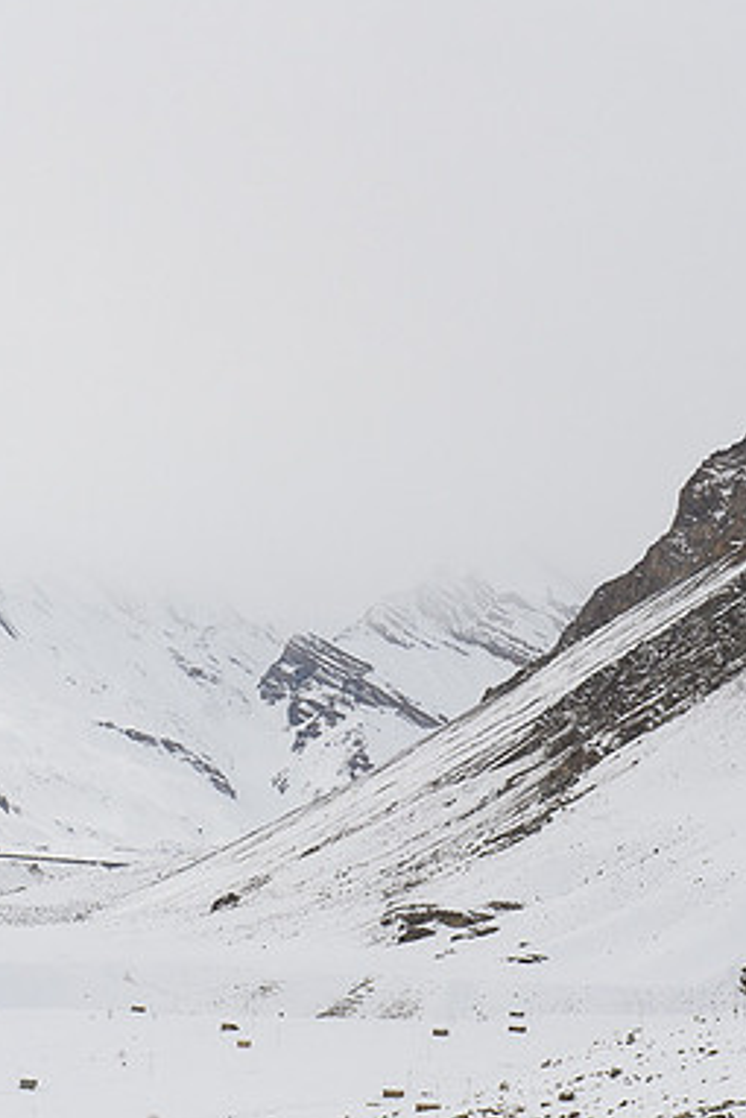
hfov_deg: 14.6
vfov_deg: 21.7
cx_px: 339
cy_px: 559
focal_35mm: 94
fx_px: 2919
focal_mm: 62
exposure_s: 1/1600
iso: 800
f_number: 16
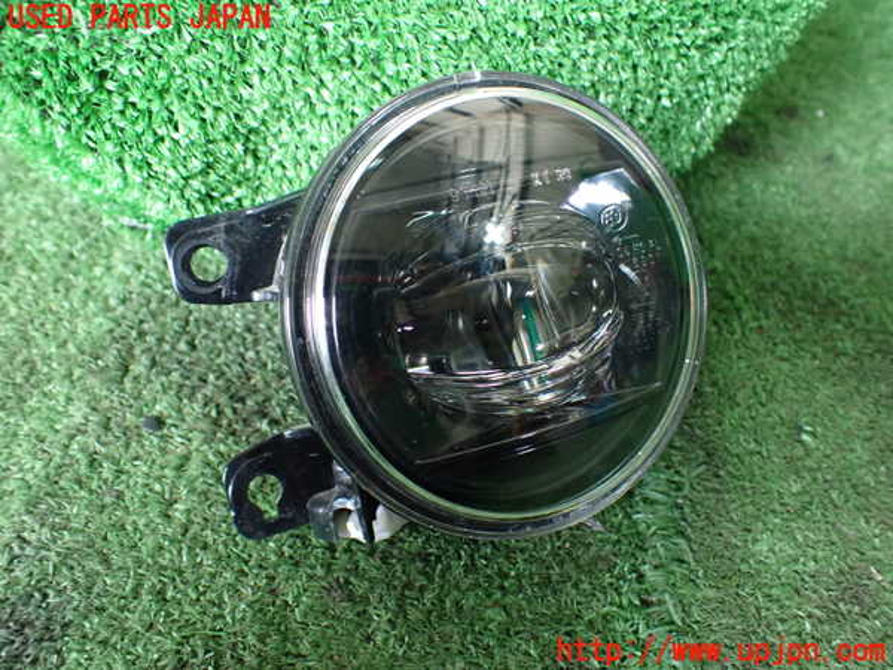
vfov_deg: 46.8
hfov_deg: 60.0
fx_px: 774
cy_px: 335
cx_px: 446
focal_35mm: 30
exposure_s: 1/80
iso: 800
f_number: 2.3
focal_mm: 5.4
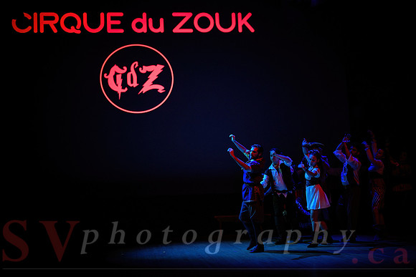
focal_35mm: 48
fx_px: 551
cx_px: 206
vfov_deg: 28.3
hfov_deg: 41.3
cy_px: 146
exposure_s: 1/100
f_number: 2.8
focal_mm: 40
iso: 1600
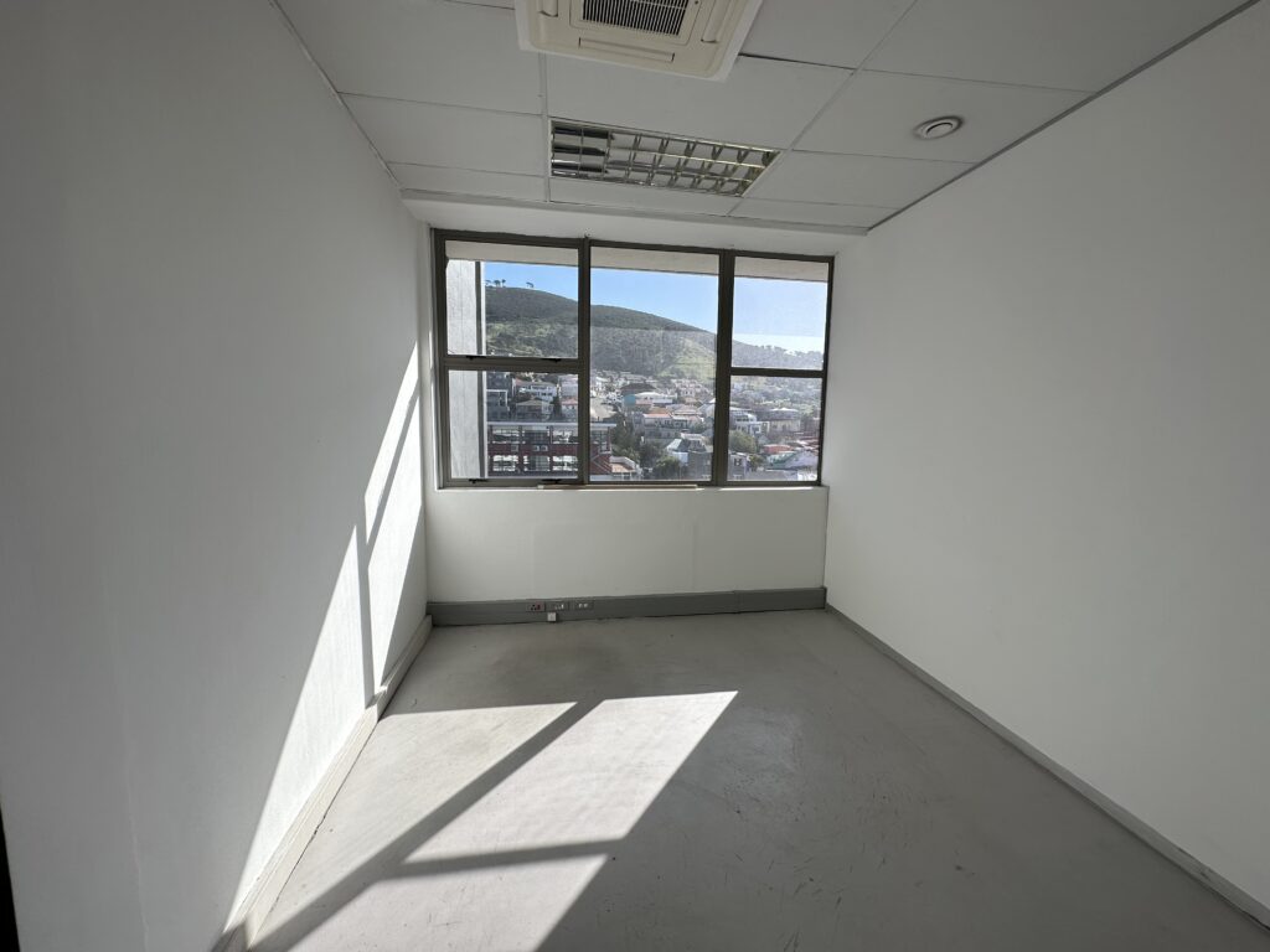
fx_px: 514
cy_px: 476
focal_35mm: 14
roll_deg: +0.3
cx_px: 635
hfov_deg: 102.1
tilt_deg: -5.8
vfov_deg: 85.7
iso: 40
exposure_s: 1/842
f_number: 2.2
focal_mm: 2.22
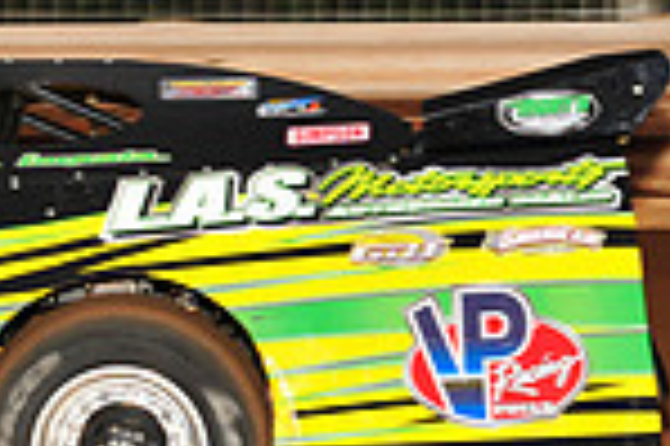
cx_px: -301
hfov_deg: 6.1
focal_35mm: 335
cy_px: 284
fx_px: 6228
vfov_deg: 4.1
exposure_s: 1/320
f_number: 8
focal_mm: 86
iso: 1000
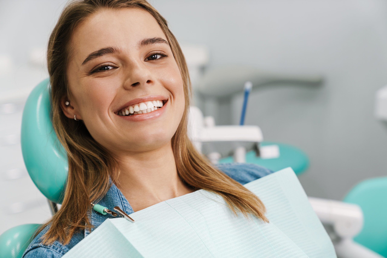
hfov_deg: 28.8
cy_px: 129
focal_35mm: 70
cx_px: 194
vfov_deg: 19.5
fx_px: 753
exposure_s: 1/160
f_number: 3.5
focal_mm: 70
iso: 640
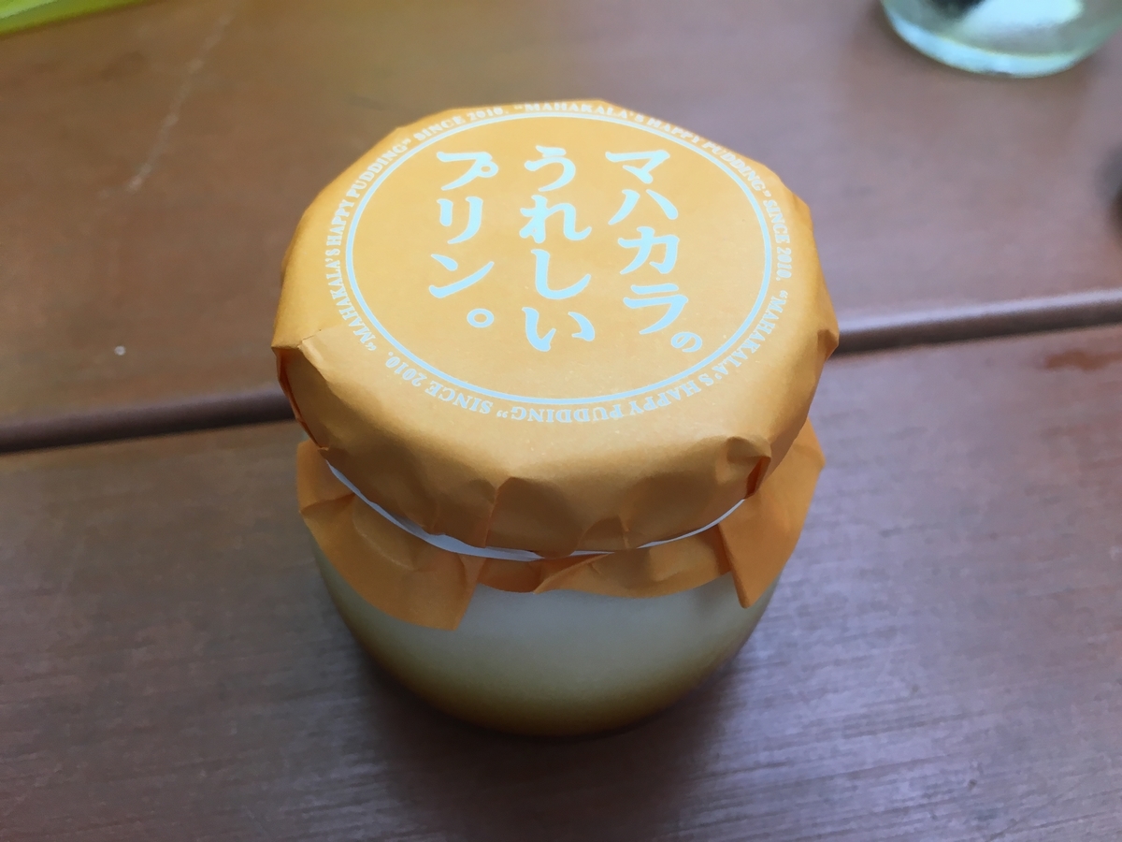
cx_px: 561
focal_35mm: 29
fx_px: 940
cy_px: 421
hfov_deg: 61.7
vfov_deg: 48.2
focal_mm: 4.15
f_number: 2.2
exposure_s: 1/40
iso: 25
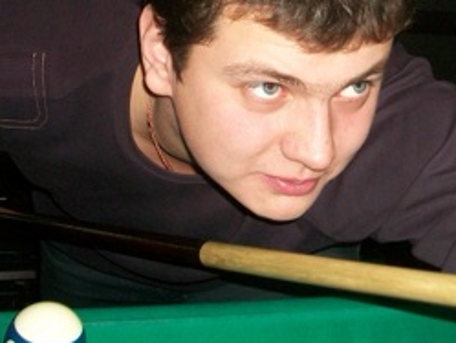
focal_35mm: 71
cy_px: 6
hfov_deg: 27.1
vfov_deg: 20.1
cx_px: 324
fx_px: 936
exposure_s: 1/60
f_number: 2.8
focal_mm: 5.7
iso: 120
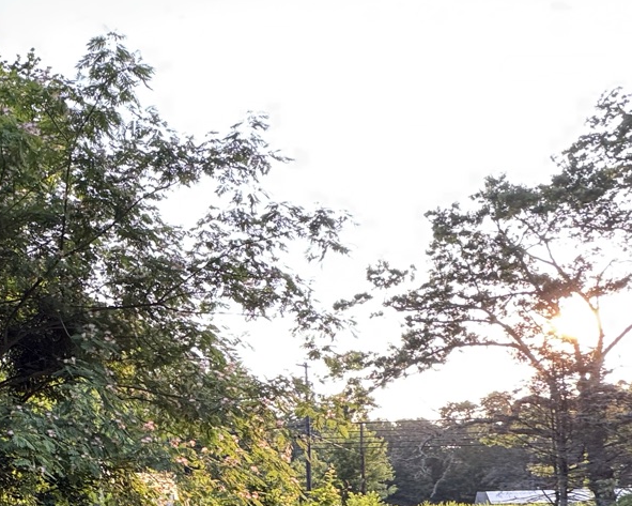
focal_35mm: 37
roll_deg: -1.8
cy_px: 482
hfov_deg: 40.0
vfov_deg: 36.8
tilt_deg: +4.4
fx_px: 692
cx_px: -61
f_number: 2.2
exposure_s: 1/99
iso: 100
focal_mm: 2.22
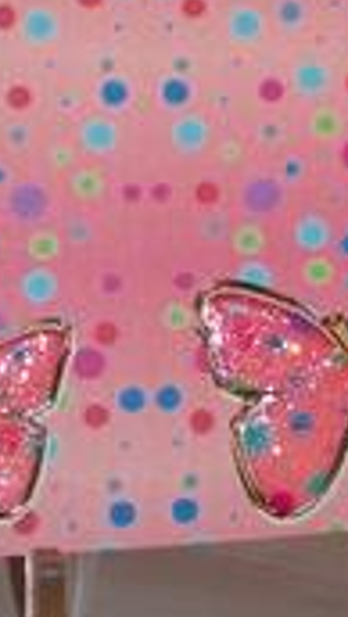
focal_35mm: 100
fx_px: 1637
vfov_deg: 19.8
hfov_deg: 12.1
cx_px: 262
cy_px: -158
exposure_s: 1/60
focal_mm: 6.3
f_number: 3.1
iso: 80
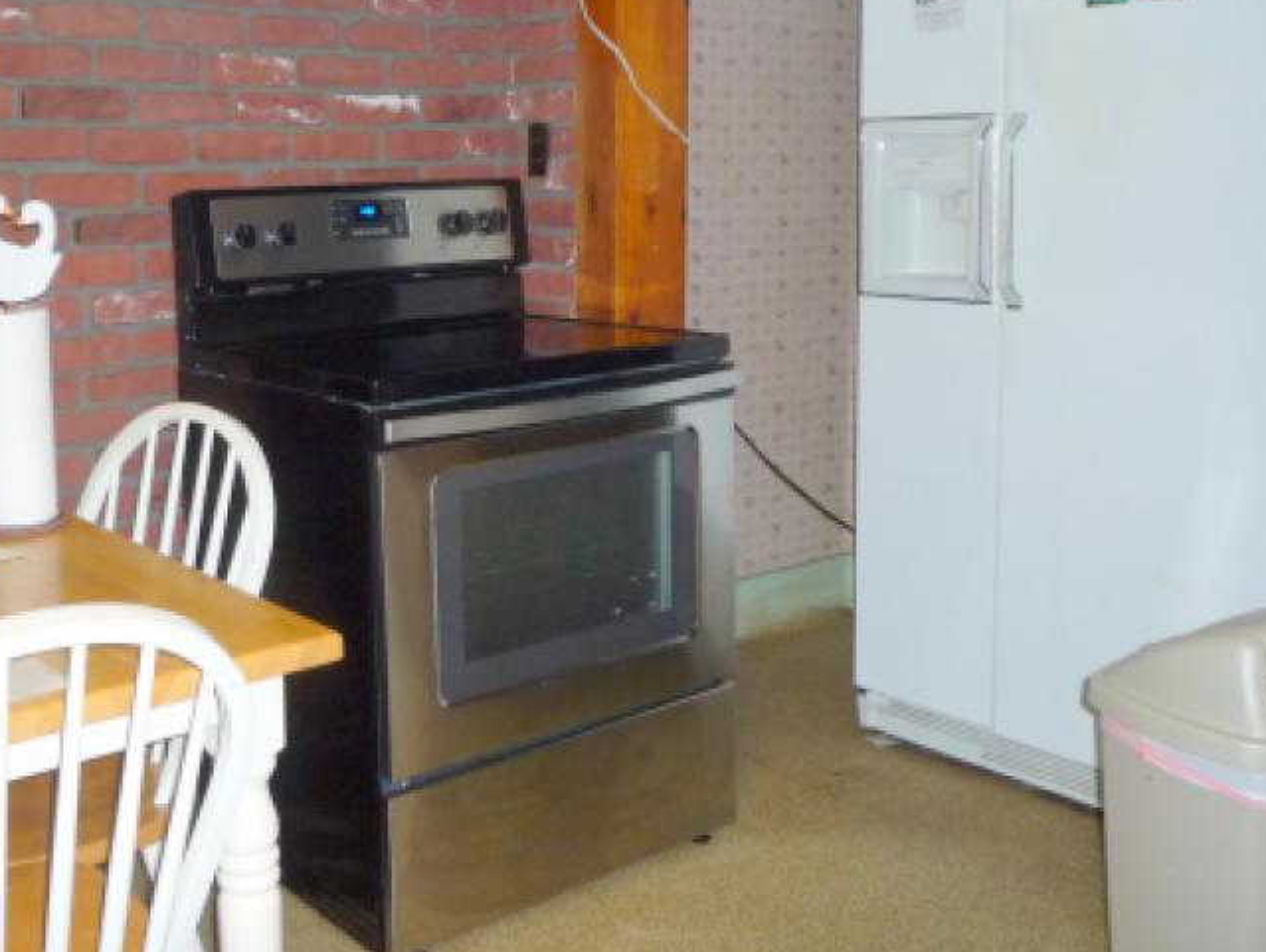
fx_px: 1464
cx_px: 392
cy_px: 326
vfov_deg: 35.7
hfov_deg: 45.8
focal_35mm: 40
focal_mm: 4.4
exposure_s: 1/30
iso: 200
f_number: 2.8
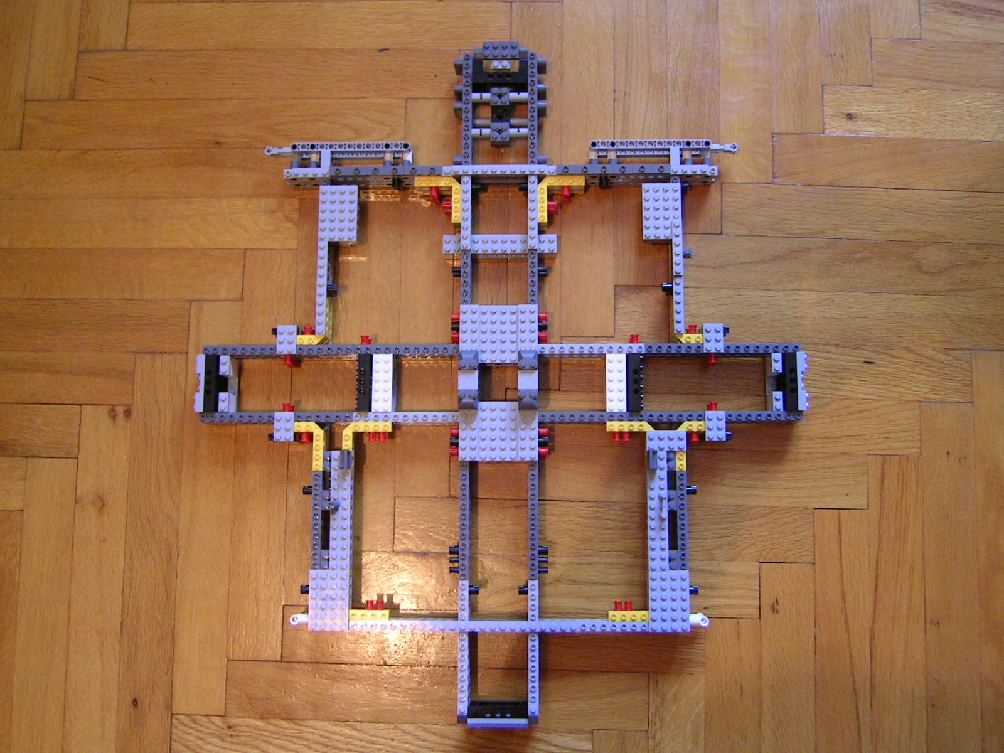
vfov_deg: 39.7
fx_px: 1044
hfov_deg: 51.4
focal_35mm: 36
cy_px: 376
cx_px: 502
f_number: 2.8
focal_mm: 5.6
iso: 100
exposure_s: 1/7.8
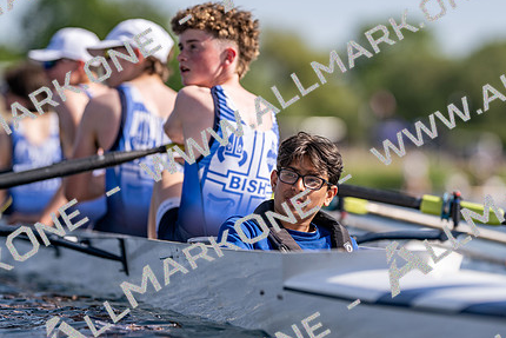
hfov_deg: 11.3
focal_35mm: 182
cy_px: 185
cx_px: 285
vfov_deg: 7.6
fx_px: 2559
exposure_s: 1/4000
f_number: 1.8
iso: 64
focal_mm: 135
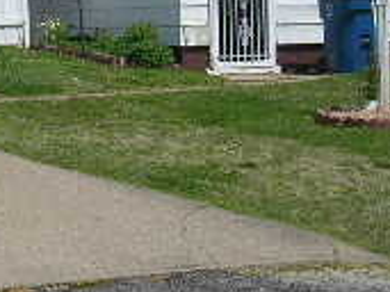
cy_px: -46
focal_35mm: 142
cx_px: -32
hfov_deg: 13.6
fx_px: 1599
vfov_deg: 10.3
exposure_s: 1/465
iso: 50
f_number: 5.6
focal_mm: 5.8
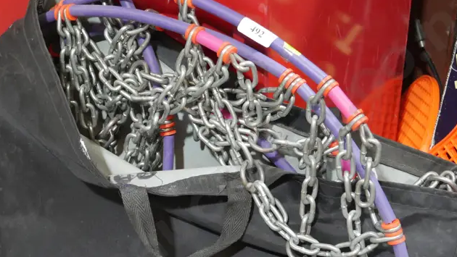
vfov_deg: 14.1
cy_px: 223
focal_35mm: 85
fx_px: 1030
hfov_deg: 25.0
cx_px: 182
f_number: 5.2
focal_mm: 24
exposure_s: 1/60
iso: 1600
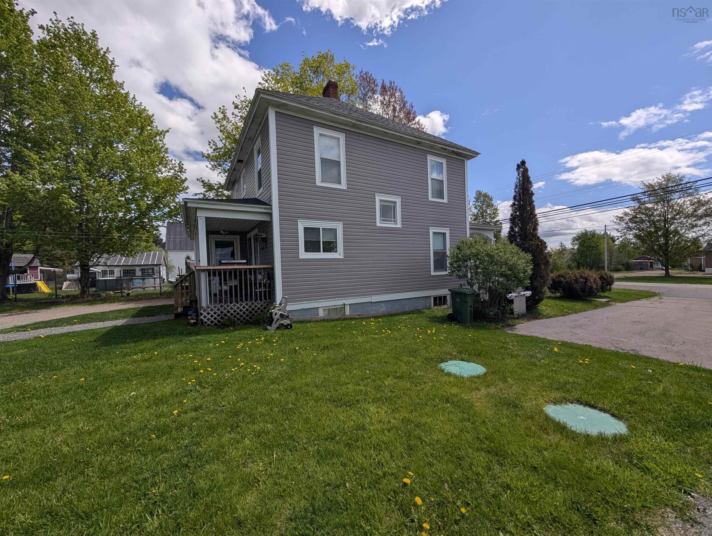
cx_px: 356
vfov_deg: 94.6
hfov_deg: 110.5
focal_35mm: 12
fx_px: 247
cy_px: 268
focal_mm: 2.02
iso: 52
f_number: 1.7
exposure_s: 1/5319
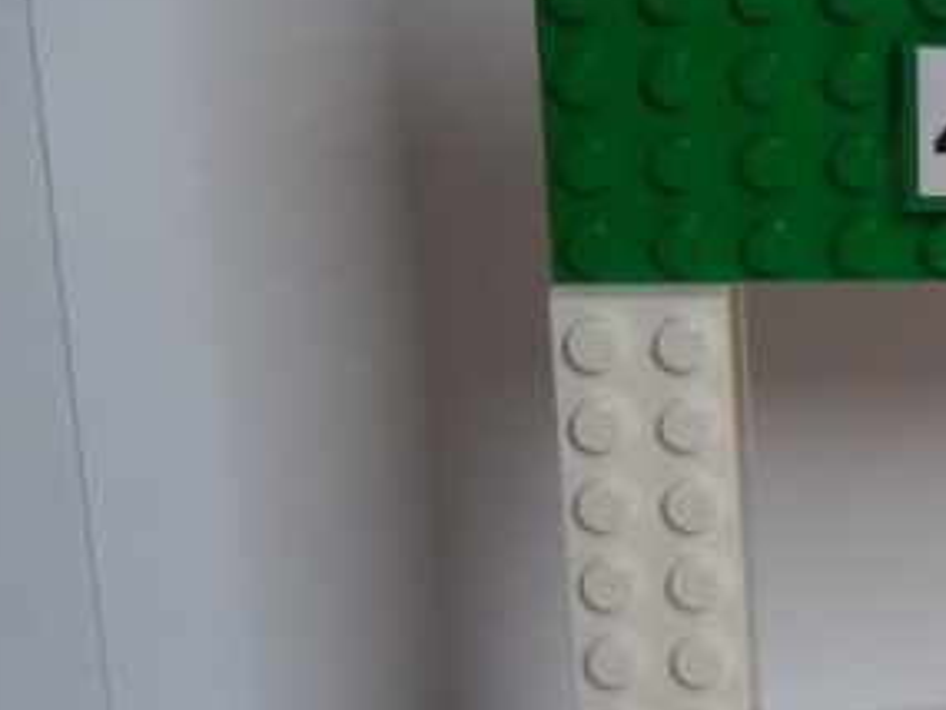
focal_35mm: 191
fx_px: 5222
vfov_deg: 7.8
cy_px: 491
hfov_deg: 10.1
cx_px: 1222
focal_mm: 11.02
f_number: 3.7
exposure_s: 1/250
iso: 168
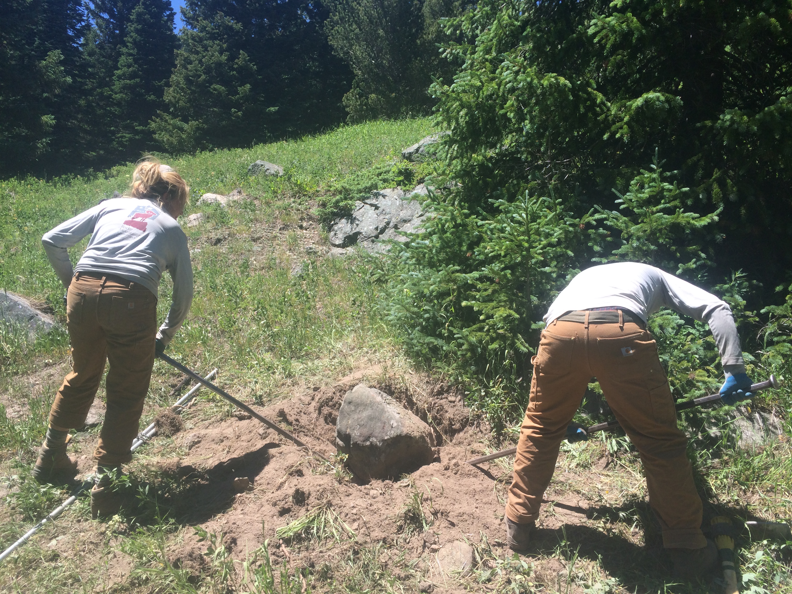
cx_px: 396
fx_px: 664
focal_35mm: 29
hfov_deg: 61.7
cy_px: 297
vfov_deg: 48.2
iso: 32
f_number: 2.2
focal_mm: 4.15
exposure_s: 1/789
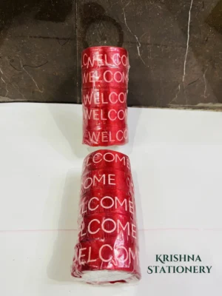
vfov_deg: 67.3
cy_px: 148
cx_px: 111
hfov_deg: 53.1
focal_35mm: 26
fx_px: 222
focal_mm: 5.1
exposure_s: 1/50
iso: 160
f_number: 1.6
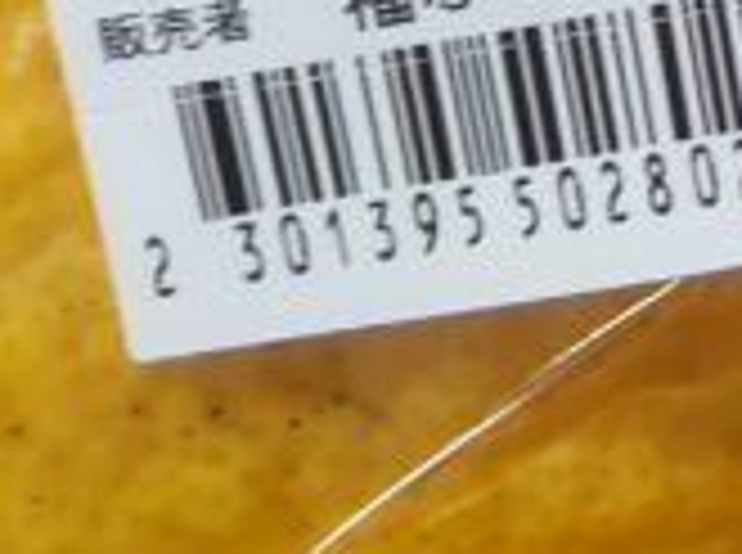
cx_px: 1722
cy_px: -703
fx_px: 2994
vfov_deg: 9.5
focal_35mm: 140
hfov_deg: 11.8
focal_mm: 3.43
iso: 94
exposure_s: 1/50
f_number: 2
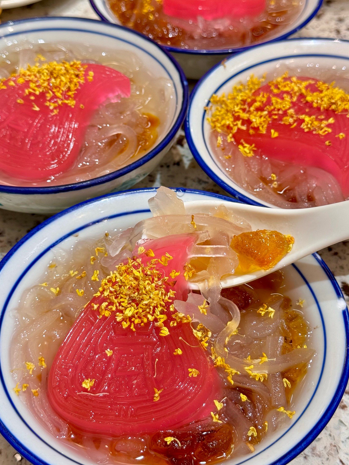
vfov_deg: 36.2
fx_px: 712
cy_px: 224
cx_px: 173
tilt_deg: -46.7
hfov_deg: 27.5
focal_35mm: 53
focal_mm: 6.76
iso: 80
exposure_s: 1/100
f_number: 1.78
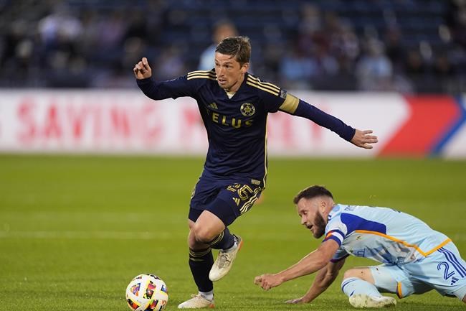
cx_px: 233
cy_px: 156
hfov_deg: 3.4
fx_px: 7764
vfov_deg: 2.3
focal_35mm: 600
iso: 4000
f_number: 4
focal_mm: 600
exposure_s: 1/1600
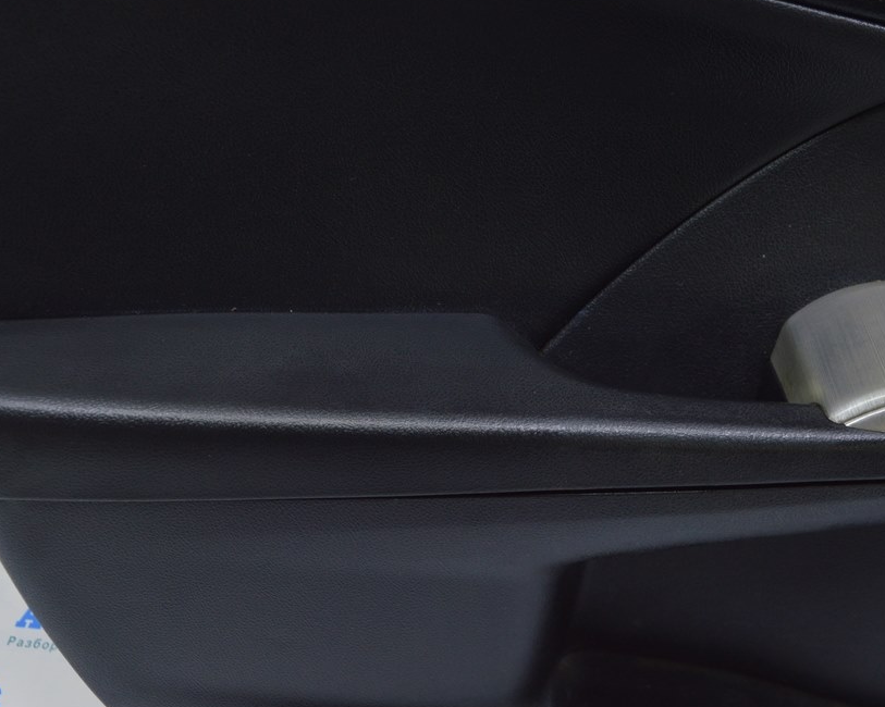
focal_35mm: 39
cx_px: 428
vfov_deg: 38.2
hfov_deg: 46.8
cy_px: 354
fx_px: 1021
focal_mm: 22
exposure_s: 1/20
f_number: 5.6
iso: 400
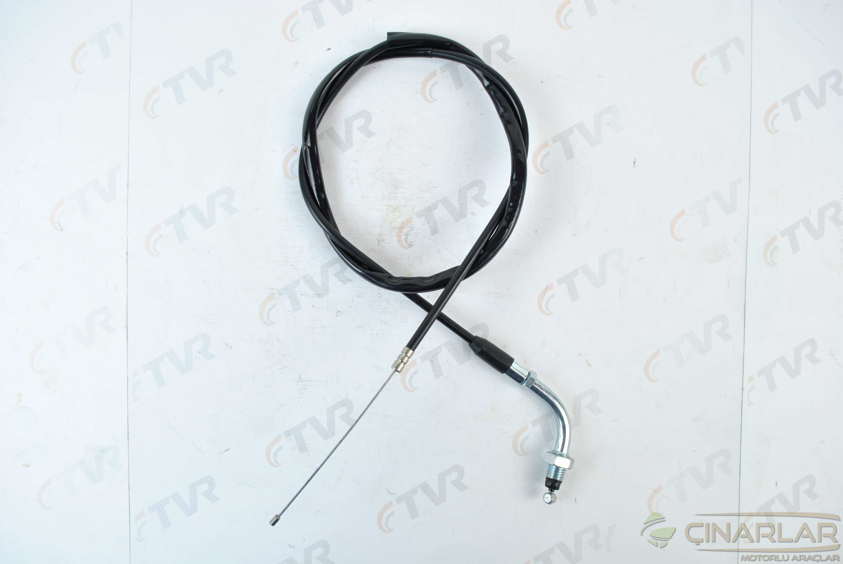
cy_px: 282
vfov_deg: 48.1
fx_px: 633
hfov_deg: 67.3
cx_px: 422
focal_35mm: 27
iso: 200
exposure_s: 1/25
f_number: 5
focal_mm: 18
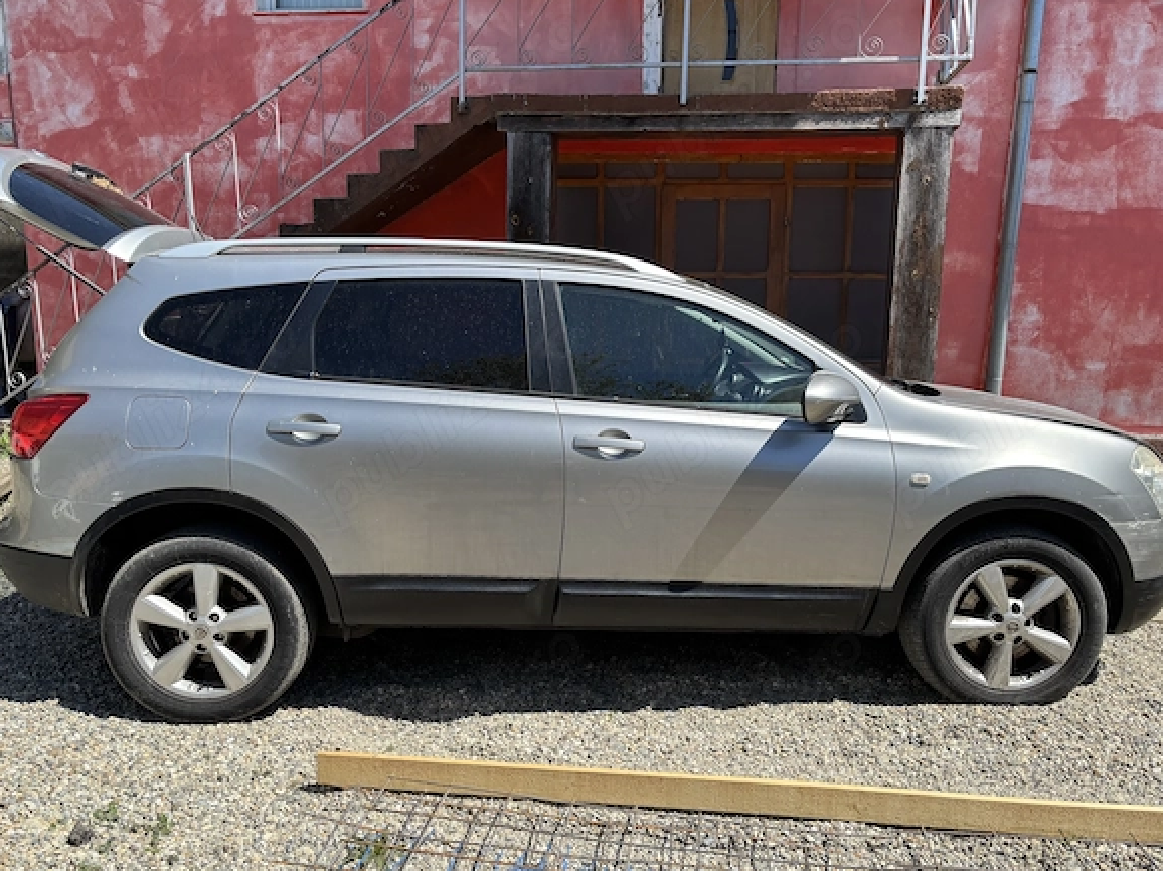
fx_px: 907
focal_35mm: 27
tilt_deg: -8.8
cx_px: 592
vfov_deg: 51.3
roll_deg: -0.7
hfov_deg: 65.3
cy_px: 441
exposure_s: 1/2193
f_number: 1.6
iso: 50
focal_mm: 5.96
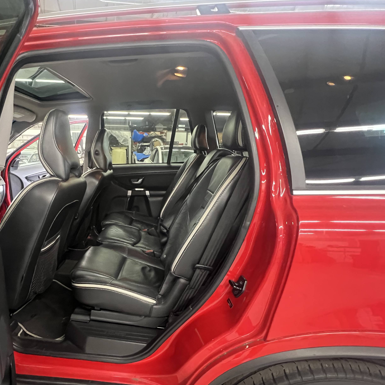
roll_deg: -1.2
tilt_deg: -19.8
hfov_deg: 75.6
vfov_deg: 76.6
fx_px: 239
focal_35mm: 19
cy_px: 235
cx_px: 133
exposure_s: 1/40
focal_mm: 1.57
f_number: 1.8
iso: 1000
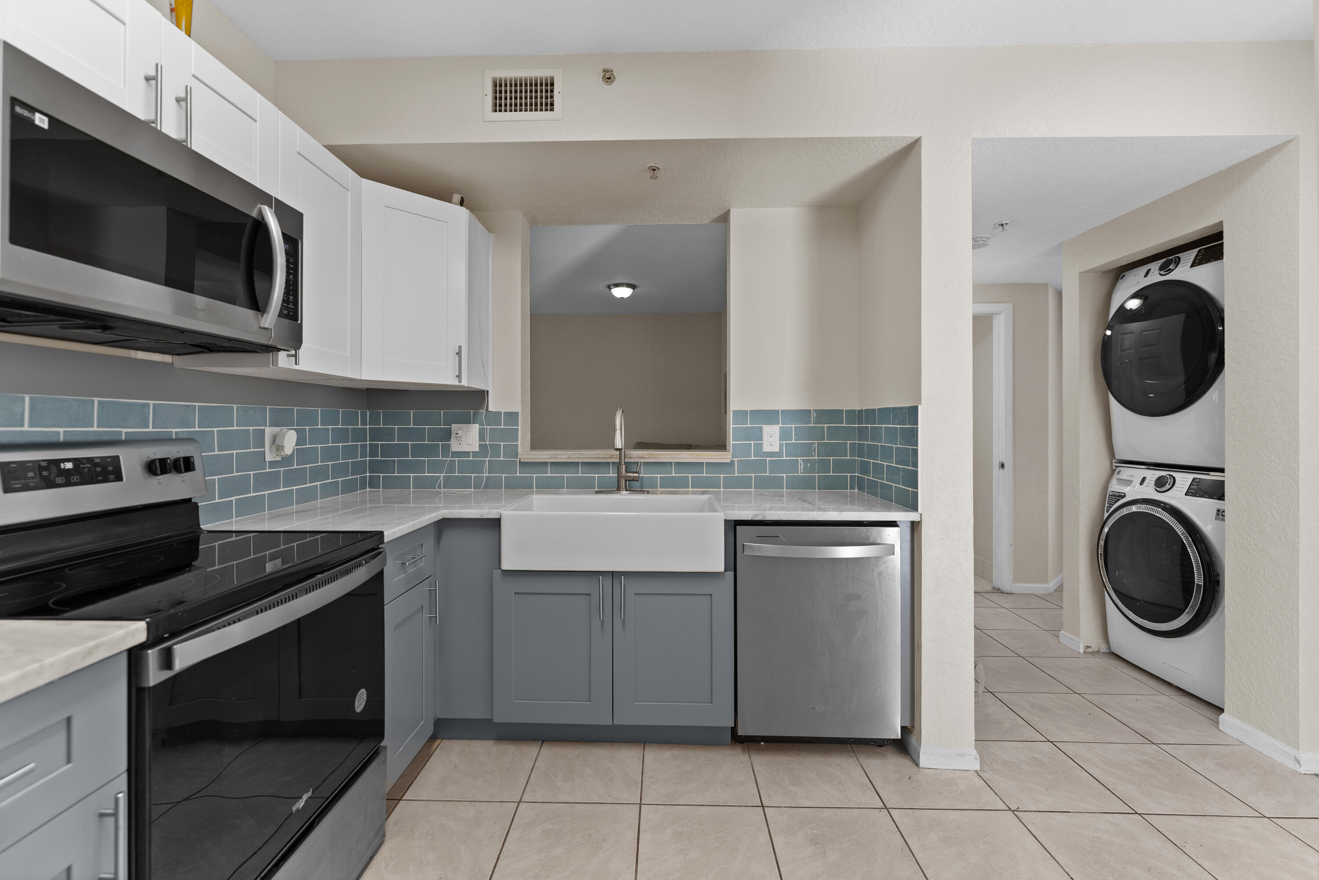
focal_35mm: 14
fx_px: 513
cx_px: 660
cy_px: 440
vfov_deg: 81.2
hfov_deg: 104.2
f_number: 4
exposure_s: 1/8
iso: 100
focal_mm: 14
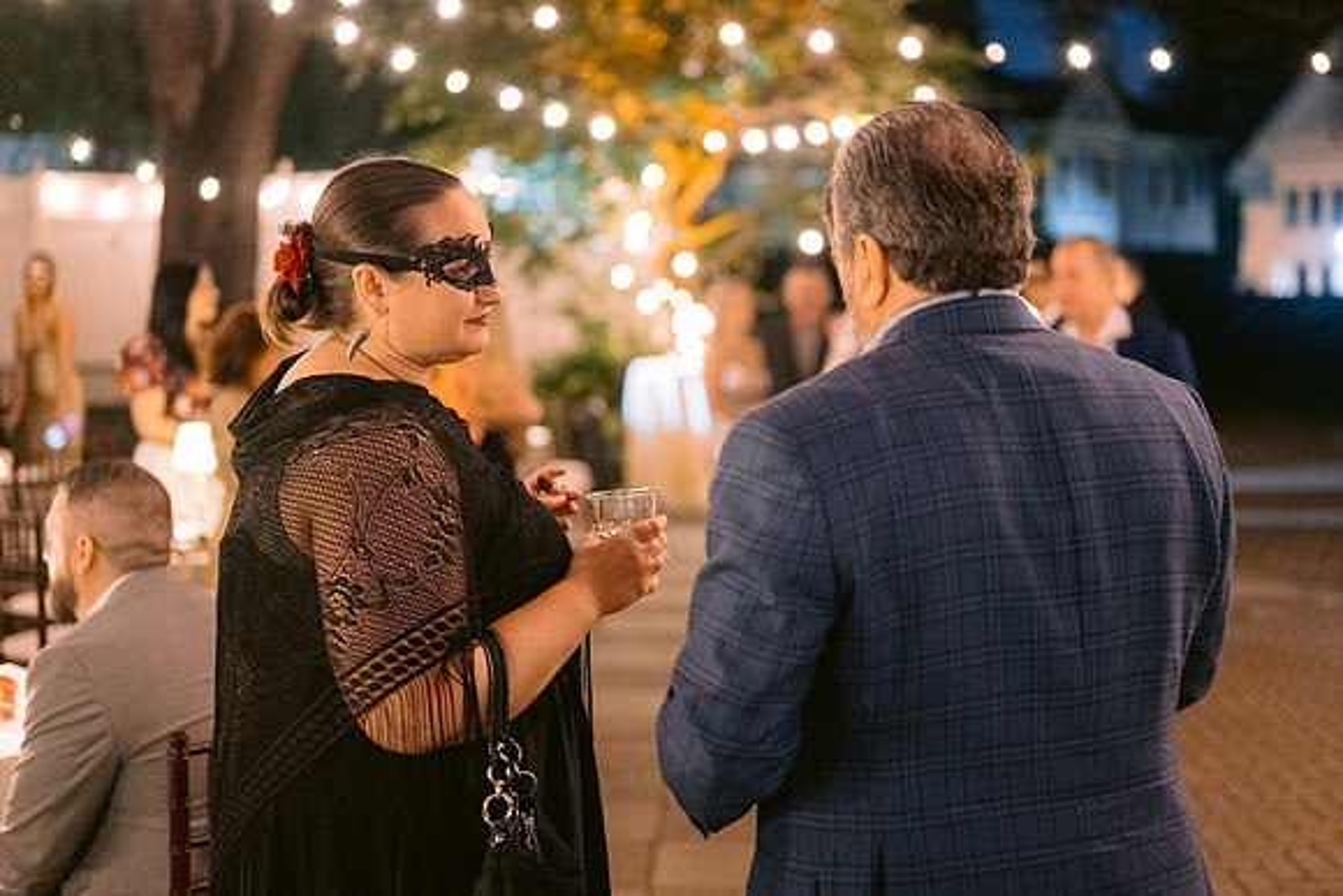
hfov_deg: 37.4
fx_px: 1982
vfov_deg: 25.5
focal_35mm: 53
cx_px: 713
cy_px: 448
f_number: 1.8
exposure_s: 1/60
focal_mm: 50
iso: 2000
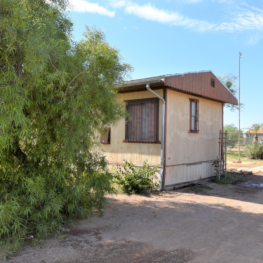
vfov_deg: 53.4
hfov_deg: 53.2
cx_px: 146
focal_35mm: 30
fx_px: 262
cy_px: 128
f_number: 9
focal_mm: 11.5
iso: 100
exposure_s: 1/200
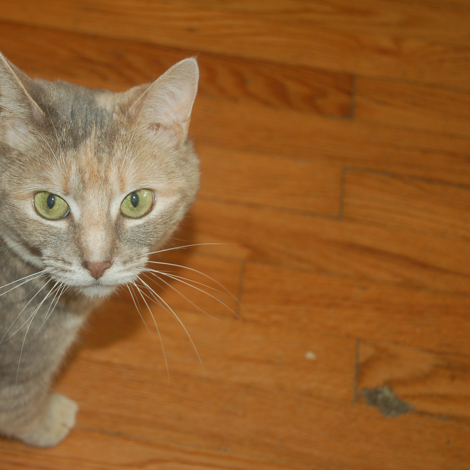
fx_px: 1183
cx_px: 122
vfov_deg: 22.5
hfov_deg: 22.3
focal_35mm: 77
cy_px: 235
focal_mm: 40
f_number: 5
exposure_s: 1/60
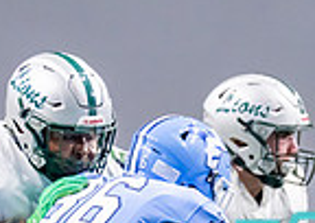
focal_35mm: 1054
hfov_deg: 1.9
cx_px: 391
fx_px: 9403
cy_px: 326
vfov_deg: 1.4
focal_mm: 200
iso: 2000
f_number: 2.8
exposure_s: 1/1000
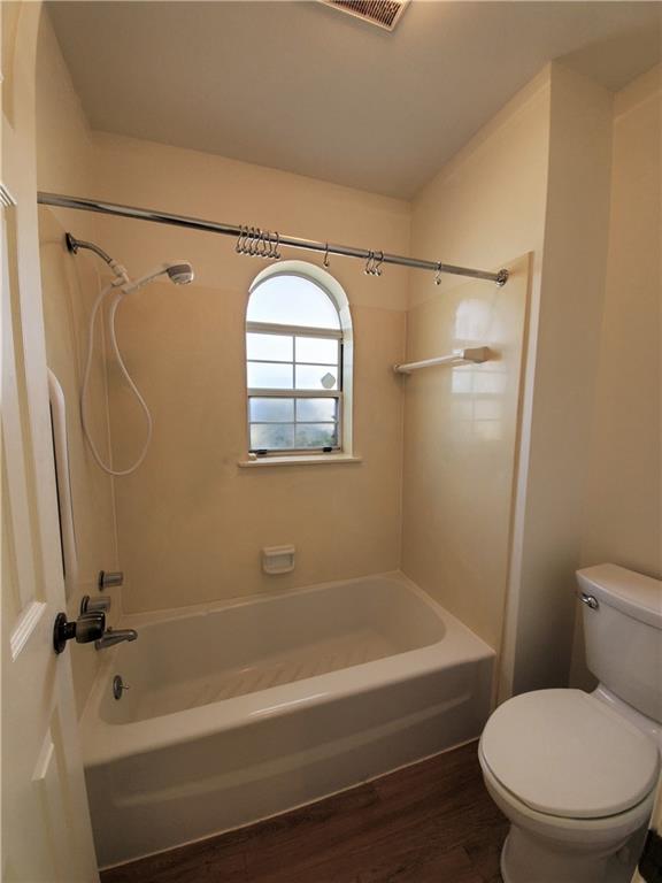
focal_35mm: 13
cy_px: 442
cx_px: 331
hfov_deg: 89.9
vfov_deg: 106.2
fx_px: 331
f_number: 2.2
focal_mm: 1.8
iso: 160
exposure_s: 1/59
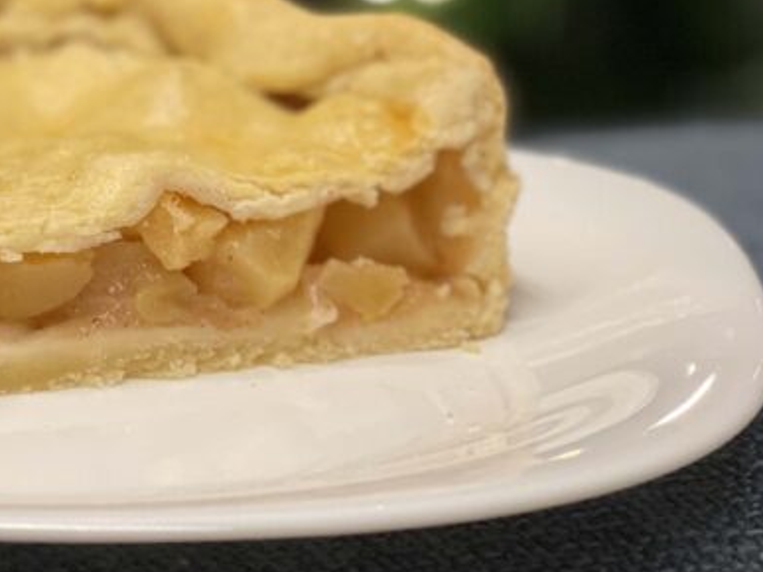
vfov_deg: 11.6
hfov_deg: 15.3
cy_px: 107
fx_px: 2798
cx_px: 75
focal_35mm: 127
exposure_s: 1/50
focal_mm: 7.5
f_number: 2.2
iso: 160
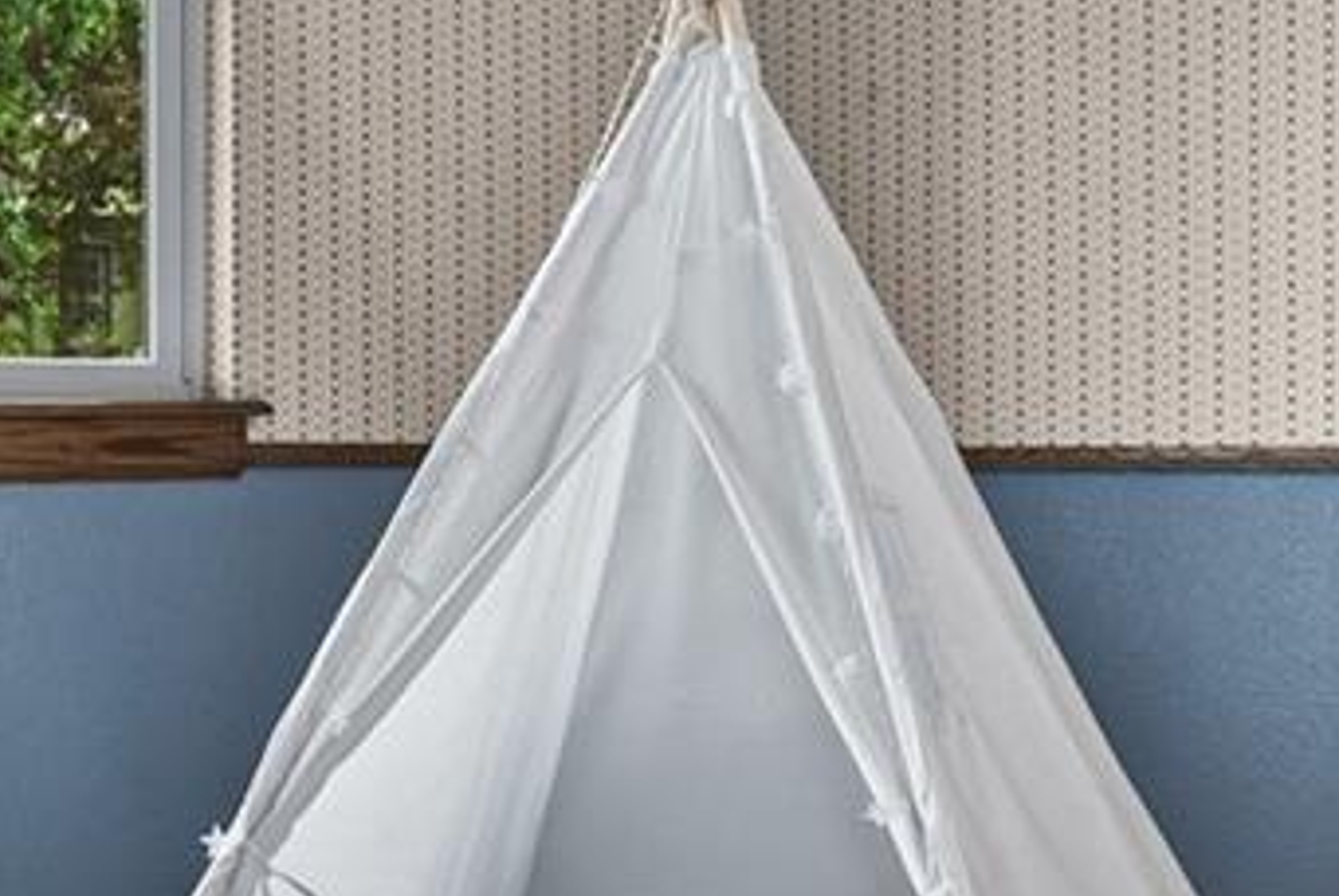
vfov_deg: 18.2
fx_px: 2792
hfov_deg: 26.9
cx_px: 499
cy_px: 424
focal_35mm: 75
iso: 200
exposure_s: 2
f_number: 8
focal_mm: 16
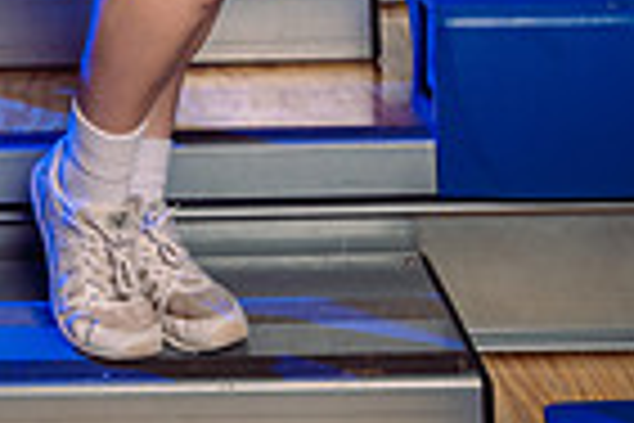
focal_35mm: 105
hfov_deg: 19.0
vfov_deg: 11.1
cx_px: 22
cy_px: -567
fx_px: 1849
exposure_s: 1/200
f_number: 8
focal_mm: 33
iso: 250
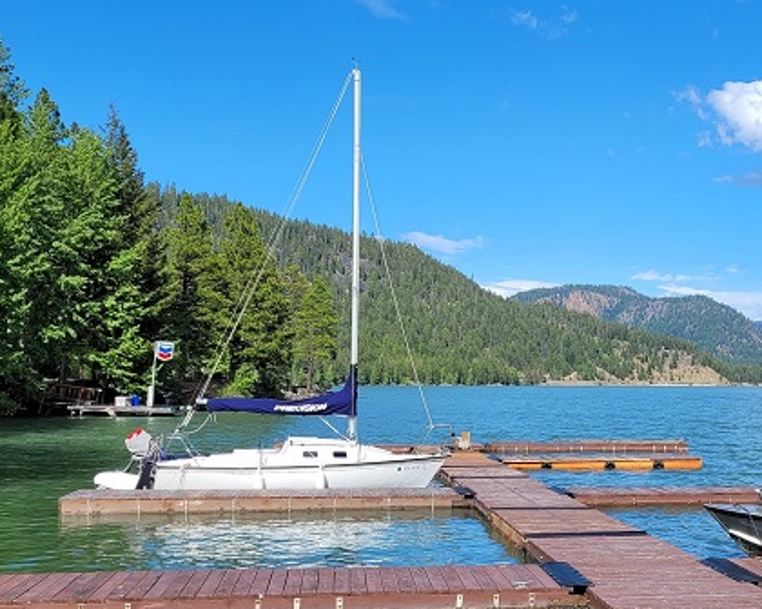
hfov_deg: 60.4
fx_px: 654
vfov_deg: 50.0
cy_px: 316
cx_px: 356
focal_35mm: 29
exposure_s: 1/2066
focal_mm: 5.4
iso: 40
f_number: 1.8
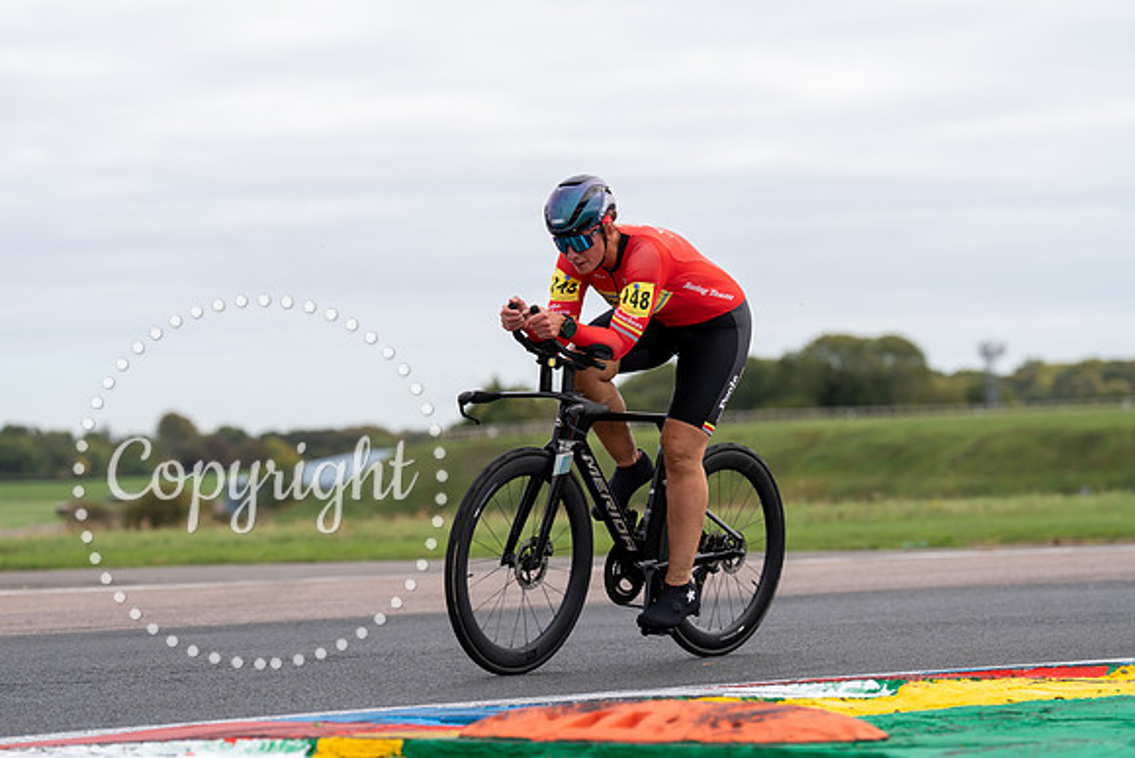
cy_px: 379
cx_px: 568
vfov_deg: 11.4
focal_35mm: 120
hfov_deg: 17.1
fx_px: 3784
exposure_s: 1/800
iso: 125
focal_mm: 120
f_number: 3.5
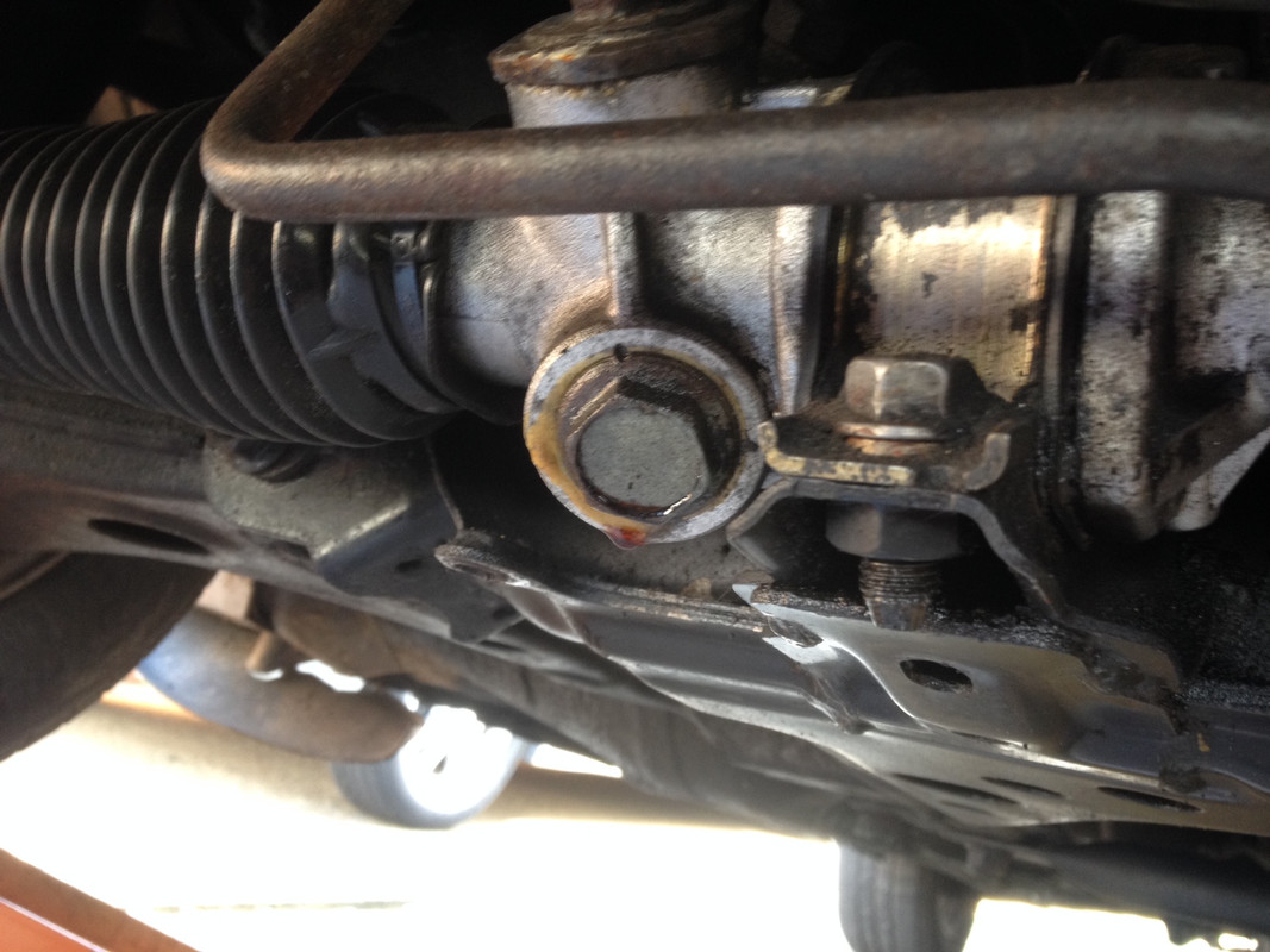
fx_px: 1284
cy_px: 476
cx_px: 635
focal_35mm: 35
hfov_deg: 52.6
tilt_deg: +6.4
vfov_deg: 40.7
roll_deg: -13.0
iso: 80
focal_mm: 4.28
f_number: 2.4
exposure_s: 1/20
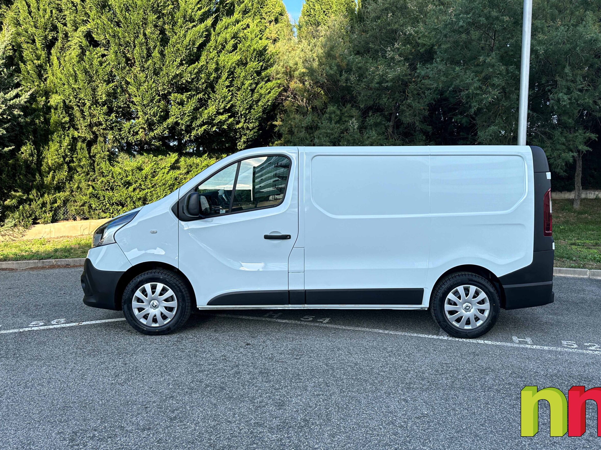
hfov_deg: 67.2
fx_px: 451
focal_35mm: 26
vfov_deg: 53.1
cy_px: 221
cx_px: 322
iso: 80
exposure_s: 1/3200
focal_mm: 6.86
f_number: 1.8
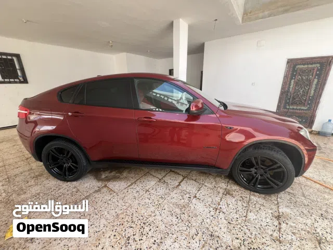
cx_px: 166
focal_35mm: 13
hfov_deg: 106.2
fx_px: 125
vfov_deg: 89.9
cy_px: 125
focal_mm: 1.57
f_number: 1.8
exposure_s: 1/109
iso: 32
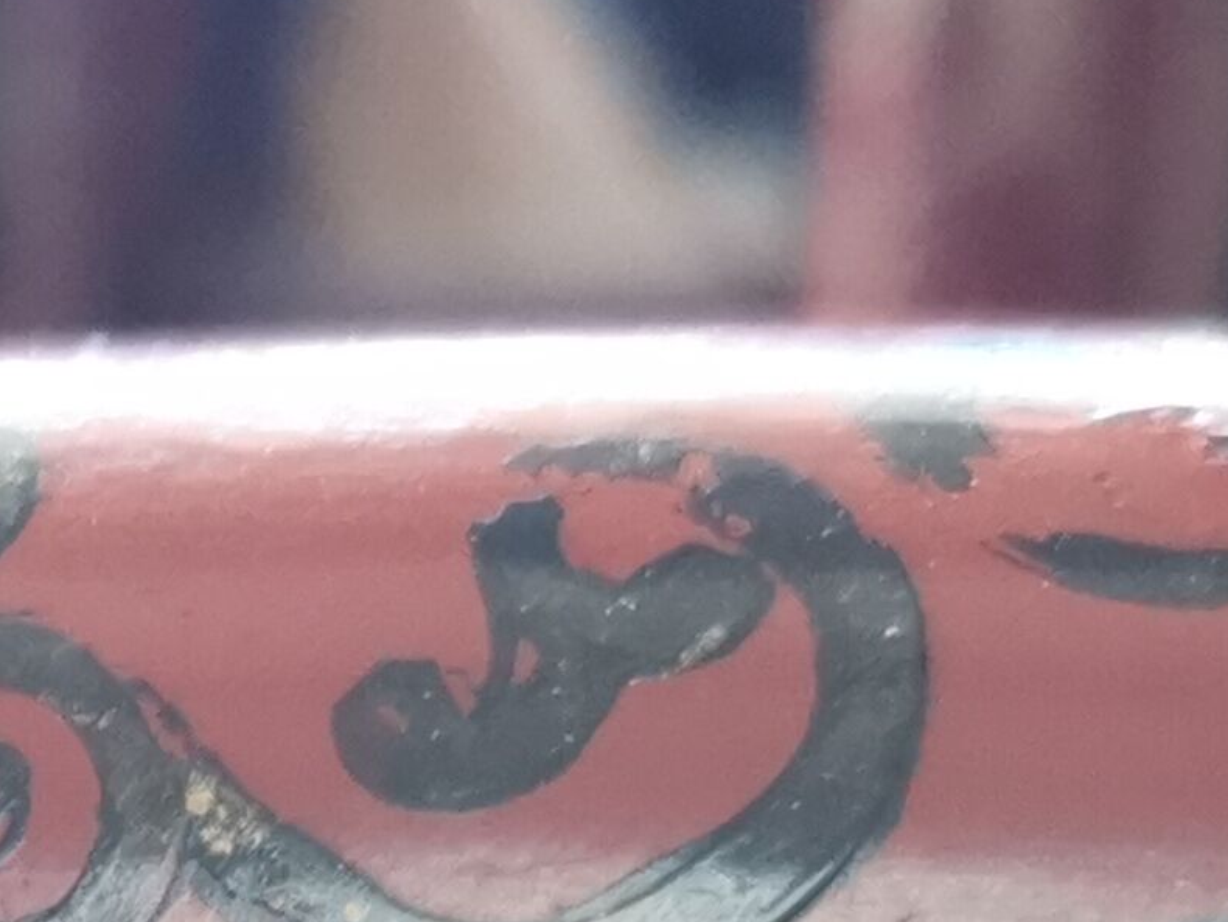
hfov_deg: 12.0
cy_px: 1956
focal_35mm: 157
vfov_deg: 8.8
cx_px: -648
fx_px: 5571
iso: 320
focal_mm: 5.58
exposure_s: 1/50
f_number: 1.8
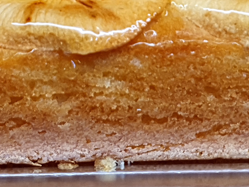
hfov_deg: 23.6
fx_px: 590
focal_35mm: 82
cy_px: -96
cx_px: 67
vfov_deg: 16.4
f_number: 1.5
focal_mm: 4.32
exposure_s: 1/100
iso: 64
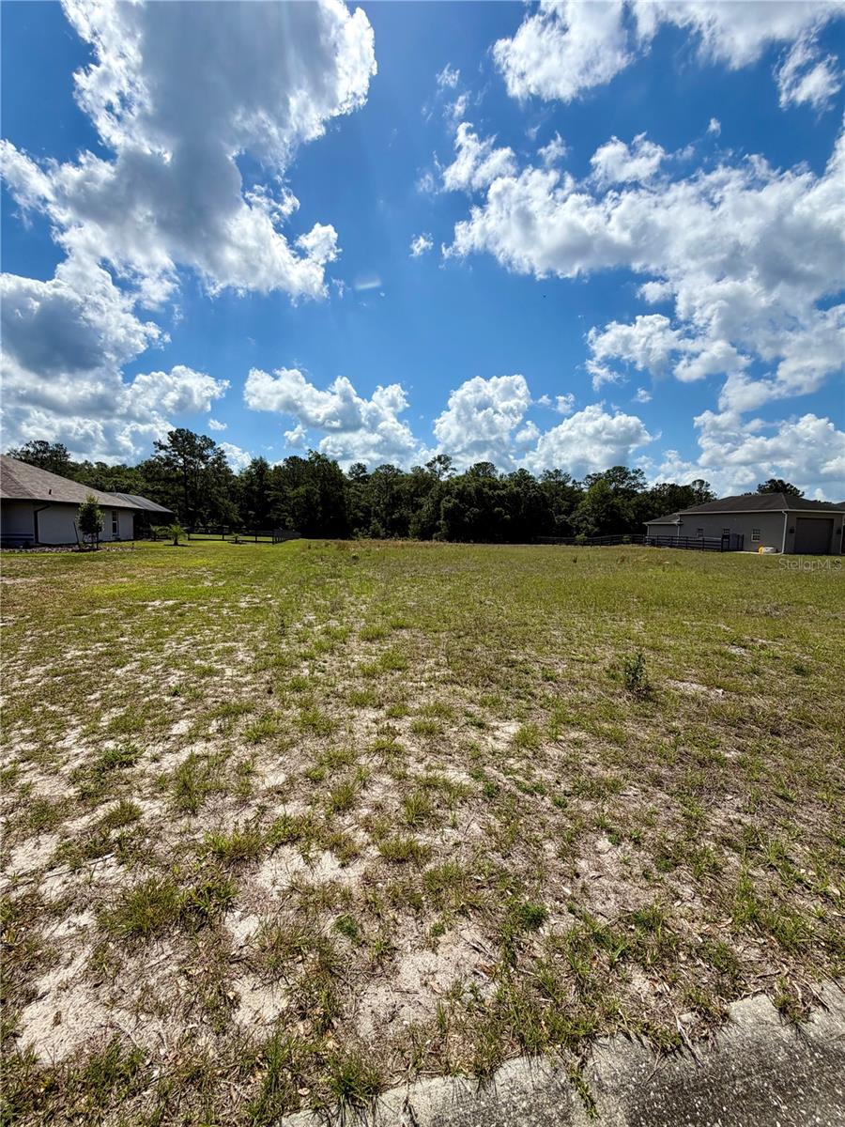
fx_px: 456
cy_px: 564
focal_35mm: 14
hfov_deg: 85.7
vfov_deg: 102.1
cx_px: 422
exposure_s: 1/1848
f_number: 2.2
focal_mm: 2.22
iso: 20
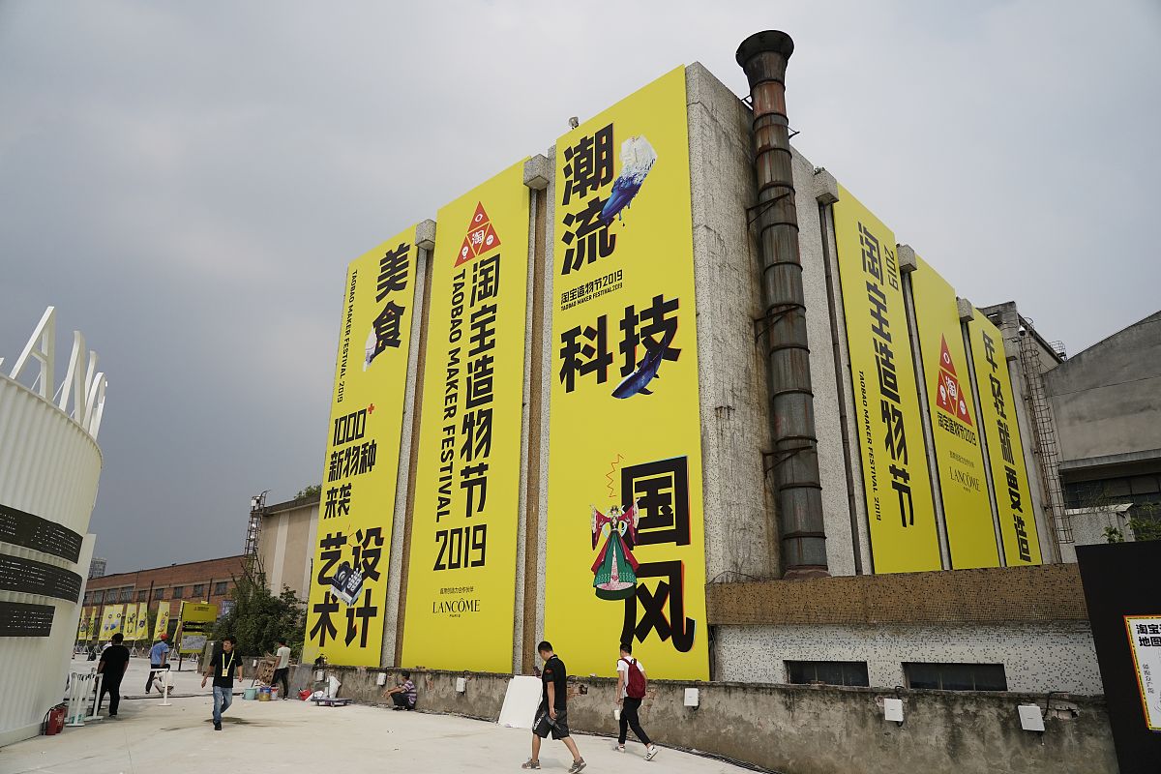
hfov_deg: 73.7
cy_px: 387
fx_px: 774
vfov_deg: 53.1
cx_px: 580
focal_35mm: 24
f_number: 4
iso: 1000
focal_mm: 24
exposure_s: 1/16000
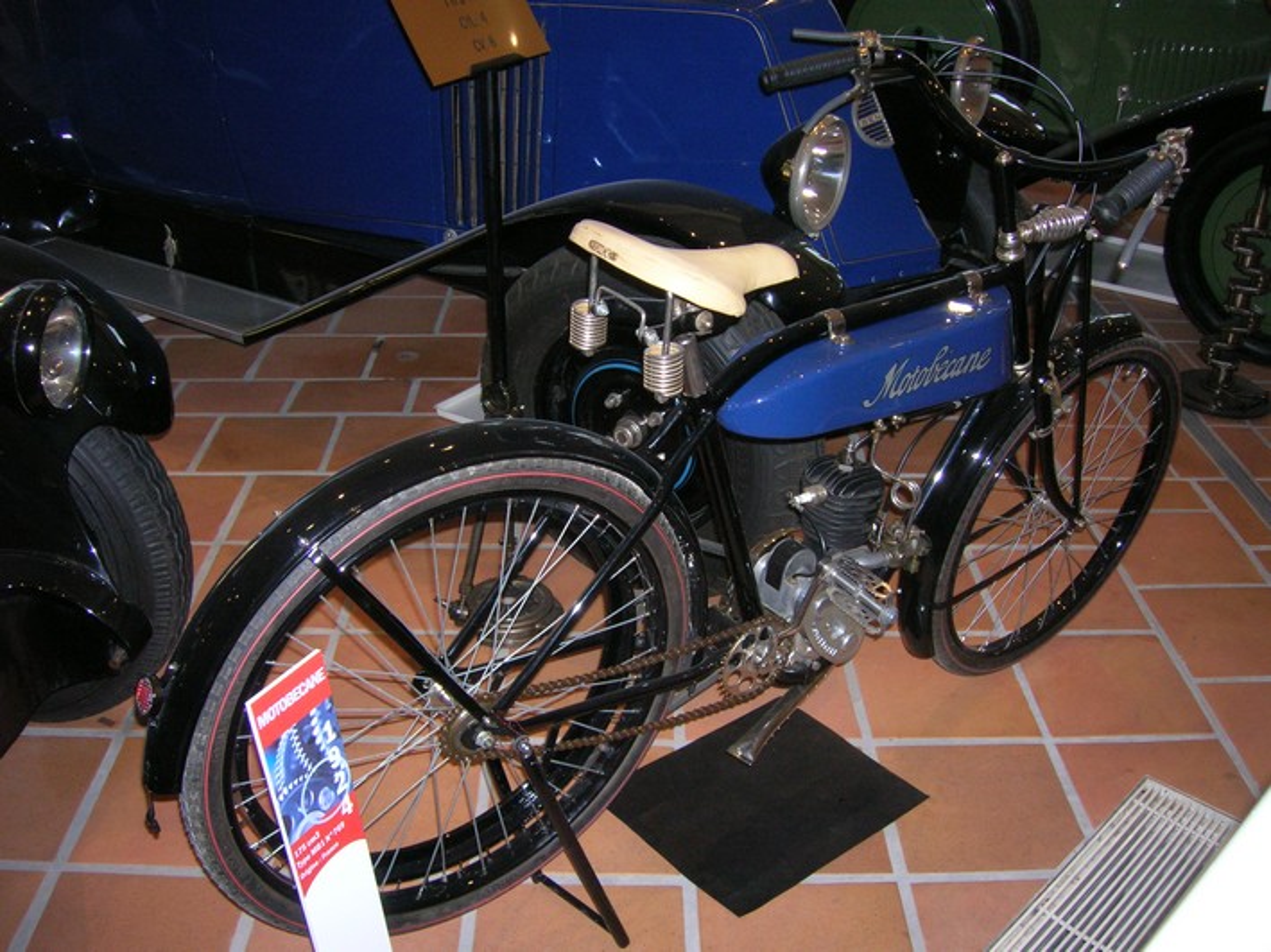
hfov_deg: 54.0
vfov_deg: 41.8
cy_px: 476
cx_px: 636
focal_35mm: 34
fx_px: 1248
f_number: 2.9
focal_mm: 5.7
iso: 147
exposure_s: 1/60.1
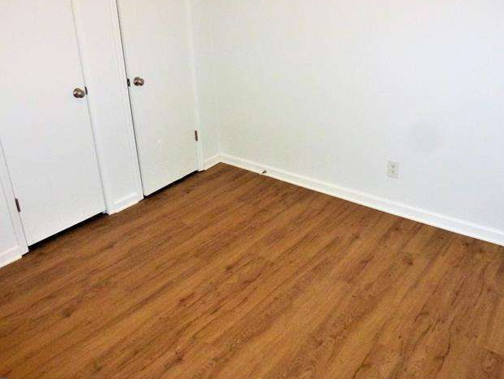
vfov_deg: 45.3
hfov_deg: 58.3
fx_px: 452
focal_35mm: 31
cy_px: 158
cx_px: 260
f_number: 3.3
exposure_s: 1/60
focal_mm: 4.3
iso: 250
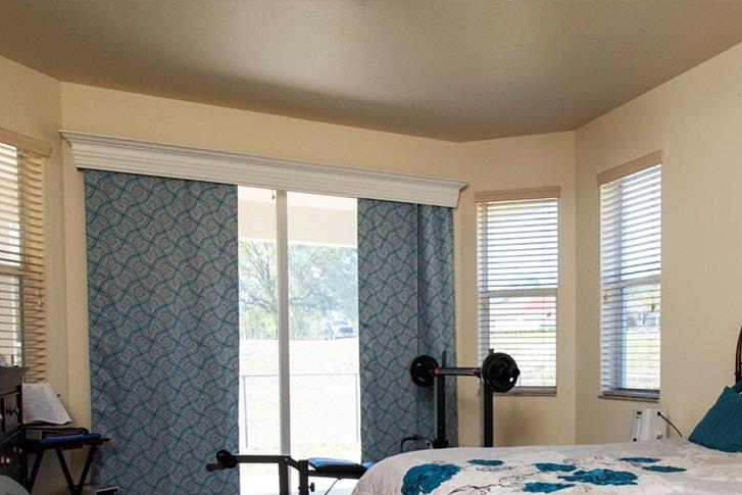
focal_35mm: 33
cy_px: 375
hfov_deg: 56.1
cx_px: 491
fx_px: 680
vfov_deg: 38.9
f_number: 8
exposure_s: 1/400
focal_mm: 10
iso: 1000
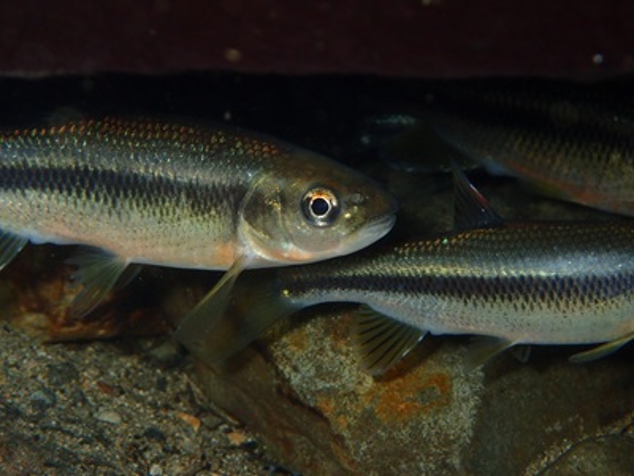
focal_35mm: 100
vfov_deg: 14.8
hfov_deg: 19.6
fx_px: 1832
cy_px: 238
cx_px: 317
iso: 320
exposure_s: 1/200
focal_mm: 18
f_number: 6.3
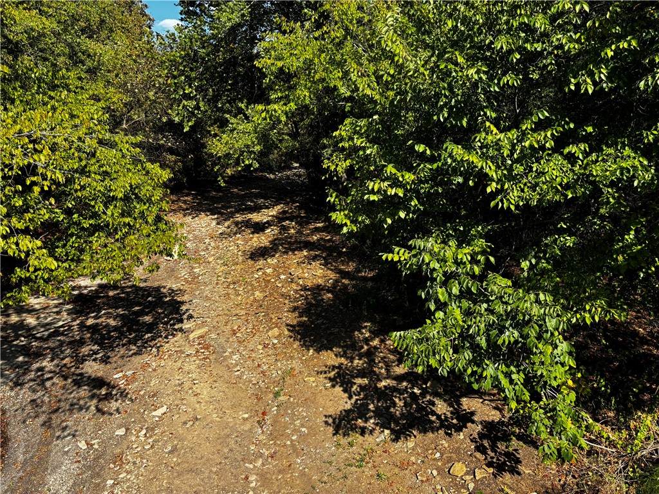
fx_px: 495
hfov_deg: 67.3
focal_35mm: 26
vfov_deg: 53.1
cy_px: 247
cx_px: 330
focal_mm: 5.96
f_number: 1.6
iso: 50
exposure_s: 1/1642
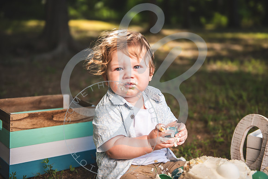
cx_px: 134
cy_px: 90
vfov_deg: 26.0
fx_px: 387
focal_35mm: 52
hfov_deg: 38.2
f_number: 2.8
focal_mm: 52
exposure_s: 1/800
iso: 100
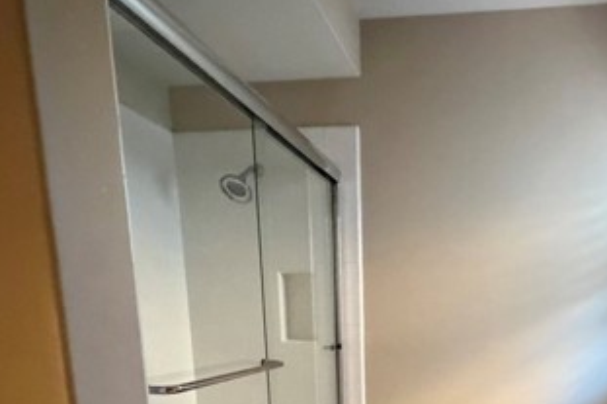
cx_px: 437
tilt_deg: -11.9
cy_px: 416
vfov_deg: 38.1
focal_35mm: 30
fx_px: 506
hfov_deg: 59.4
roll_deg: +0.6
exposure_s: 1/60
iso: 1250
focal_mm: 2.22
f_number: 2.2
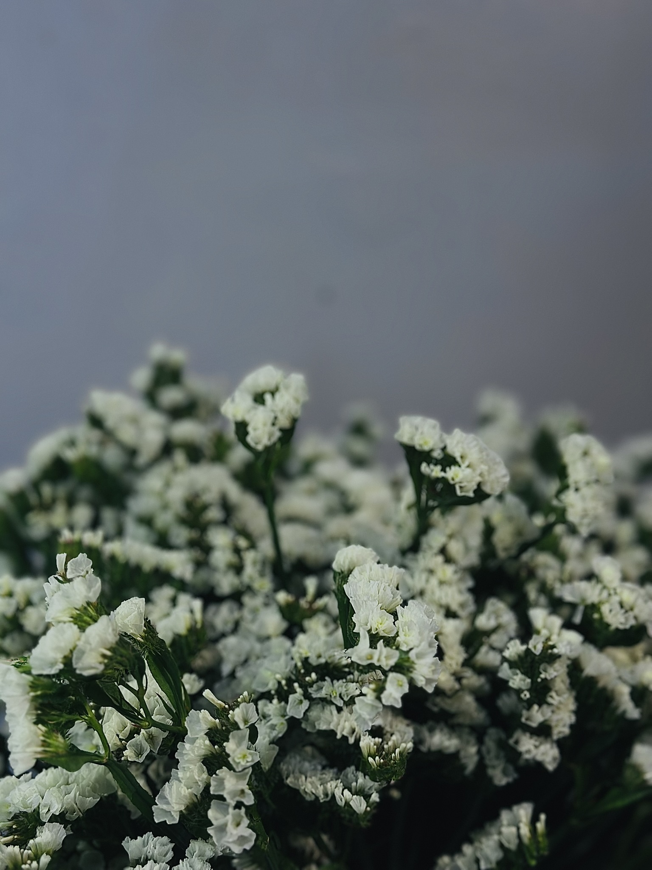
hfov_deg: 30.3
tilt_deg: -7.4
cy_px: 435
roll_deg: -0.5
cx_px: 326
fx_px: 1205
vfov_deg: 39.7
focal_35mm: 48
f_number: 1.78
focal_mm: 6.86
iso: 320
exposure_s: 1/33
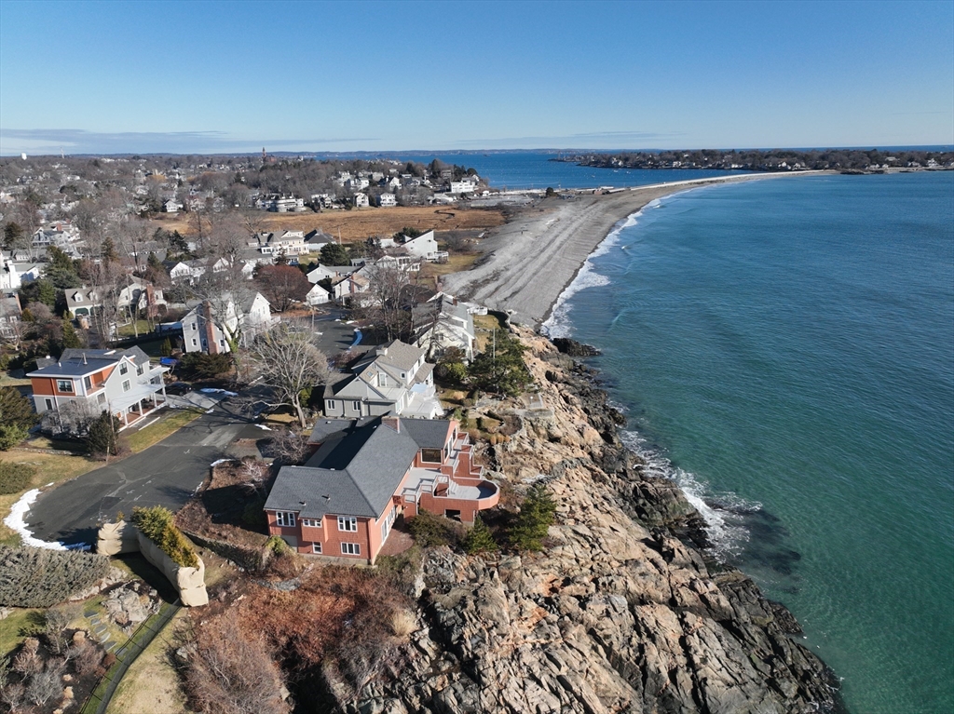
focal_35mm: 24
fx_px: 661
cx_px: 477
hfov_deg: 71.6
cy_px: 357
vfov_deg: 56.8
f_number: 2.8
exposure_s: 1/240
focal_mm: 12.29
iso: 100
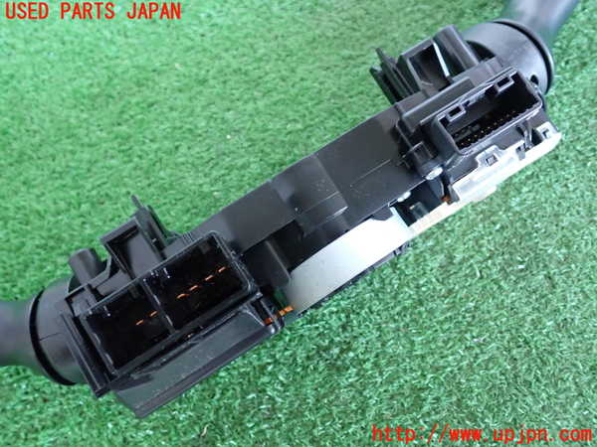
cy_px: 224
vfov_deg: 44.2
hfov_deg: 56.8
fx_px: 552
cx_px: 298
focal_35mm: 32
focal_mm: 5.79
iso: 640
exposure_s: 1/30
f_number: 2.4
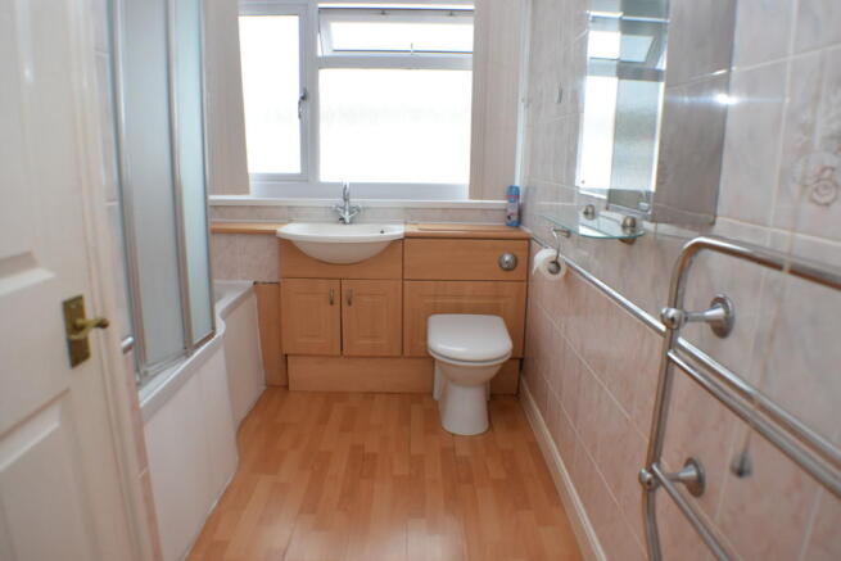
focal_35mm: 30
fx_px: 701
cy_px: 280
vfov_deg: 43.6
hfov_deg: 61.9
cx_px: 420
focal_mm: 20
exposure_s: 1/125
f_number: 5.6
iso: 400
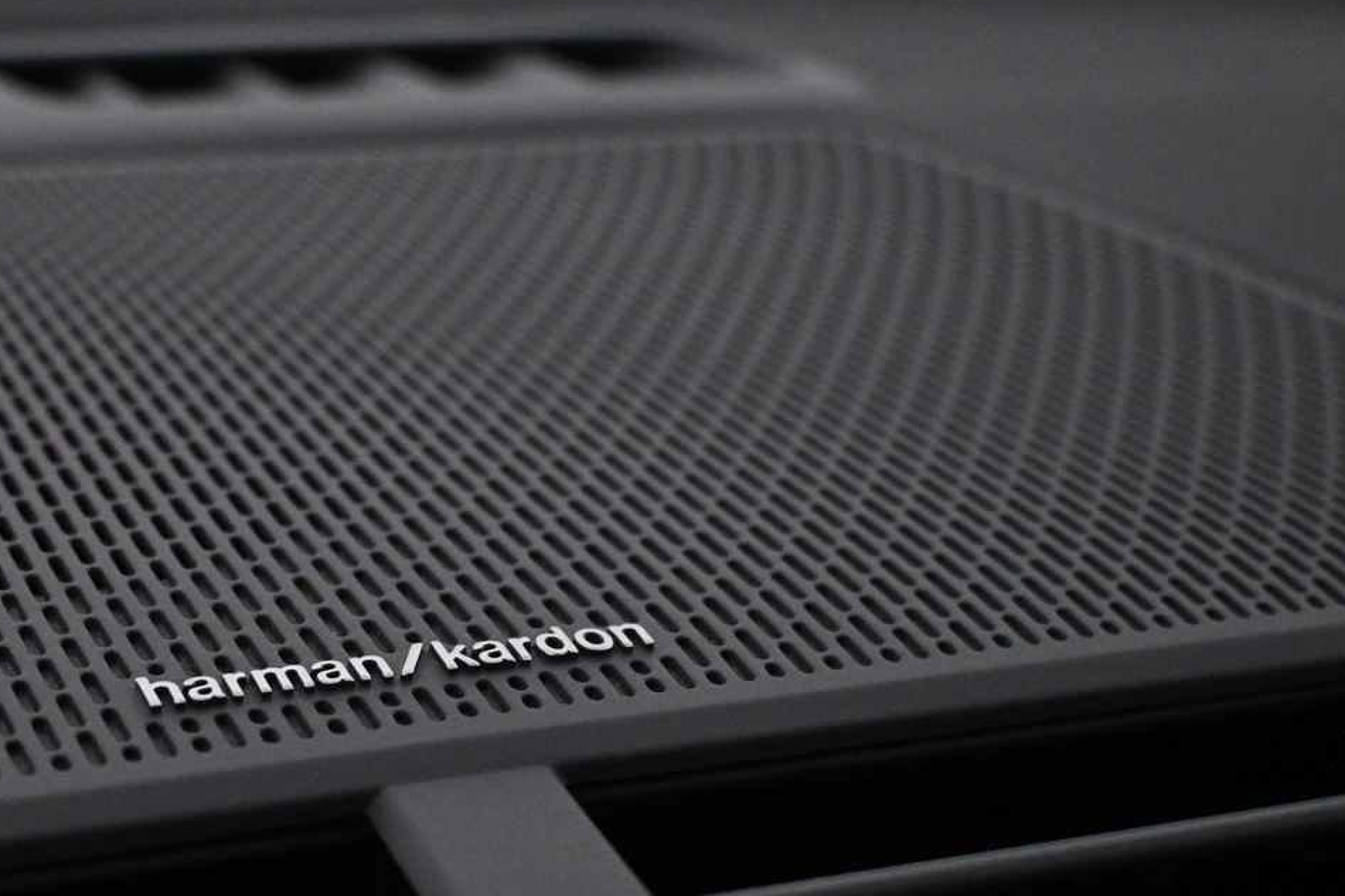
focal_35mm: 59
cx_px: 310
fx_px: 2198
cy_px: 607
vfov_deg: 22.9
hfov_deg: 33.2
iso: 4000
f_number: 4.2
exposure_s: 1/250
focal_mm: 23
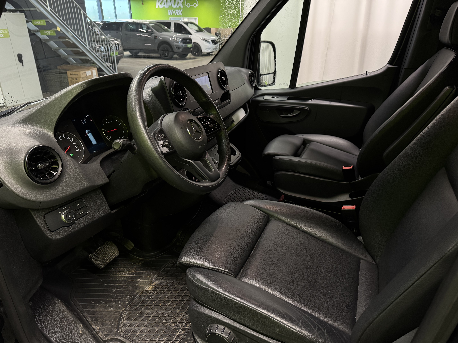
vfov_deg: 56.8
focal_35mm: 24
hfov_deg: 71.6
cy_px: 172
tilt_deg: -24.6
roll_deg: +0.7
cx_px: 229
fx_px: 318
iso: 500
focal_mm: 6.76
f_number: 1.78
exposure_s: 1/50
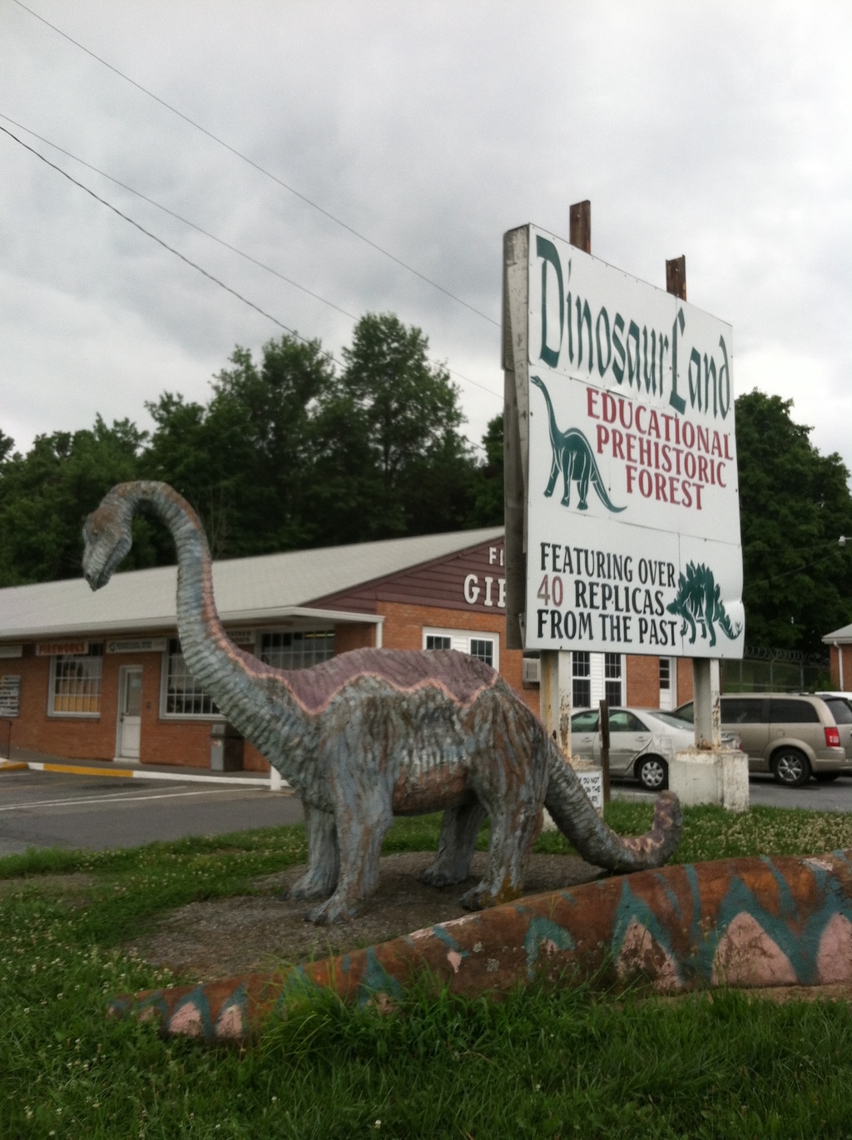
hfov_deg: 40.6
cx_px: 426
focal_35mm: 35
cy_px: 570
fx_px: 1152
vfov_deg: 52.7
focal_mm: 3.85
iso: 80
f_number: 2.8
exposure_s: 1/667
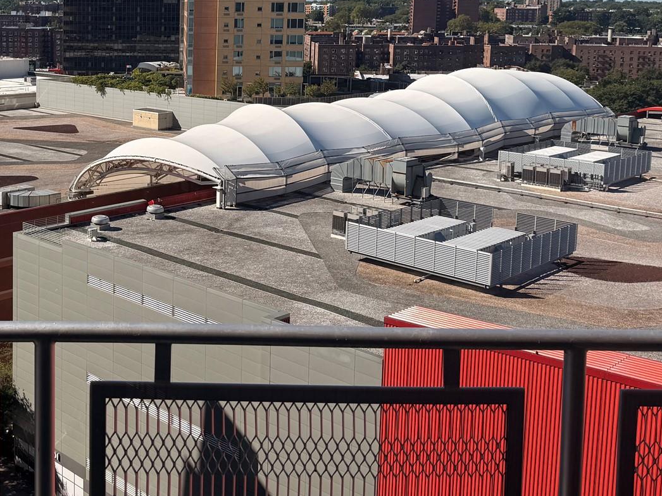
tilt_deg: -6.2
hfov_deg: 38.6
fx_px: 899
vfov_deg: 30.2
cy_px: 108
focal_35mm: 47
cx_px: 111
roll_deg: -0.5
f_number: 1.78
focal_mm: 6.76
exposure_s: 1/4975
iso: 80
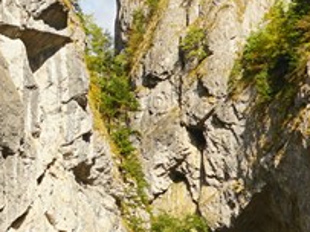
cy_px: 66
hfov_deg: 14.7
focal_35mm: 131
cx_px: -37
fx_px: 1172
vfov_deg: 11.3
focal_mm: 18
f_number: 9
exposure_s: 1/100
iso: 100
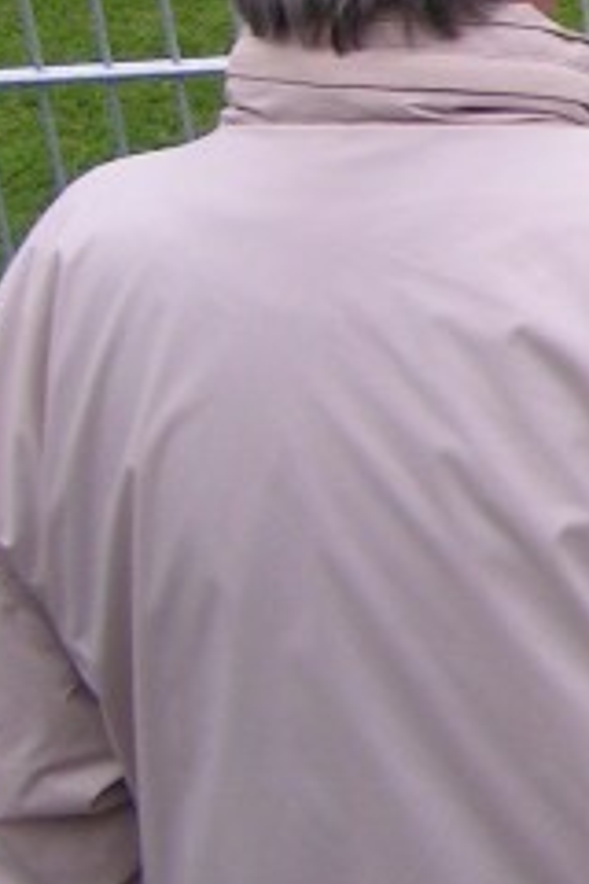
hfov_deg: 9.3
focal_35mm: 132
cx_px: 1421
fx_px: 3239
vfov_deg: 15.4
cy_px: 173
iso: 50
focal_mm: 5.8
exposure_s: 1/50
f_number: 2.8
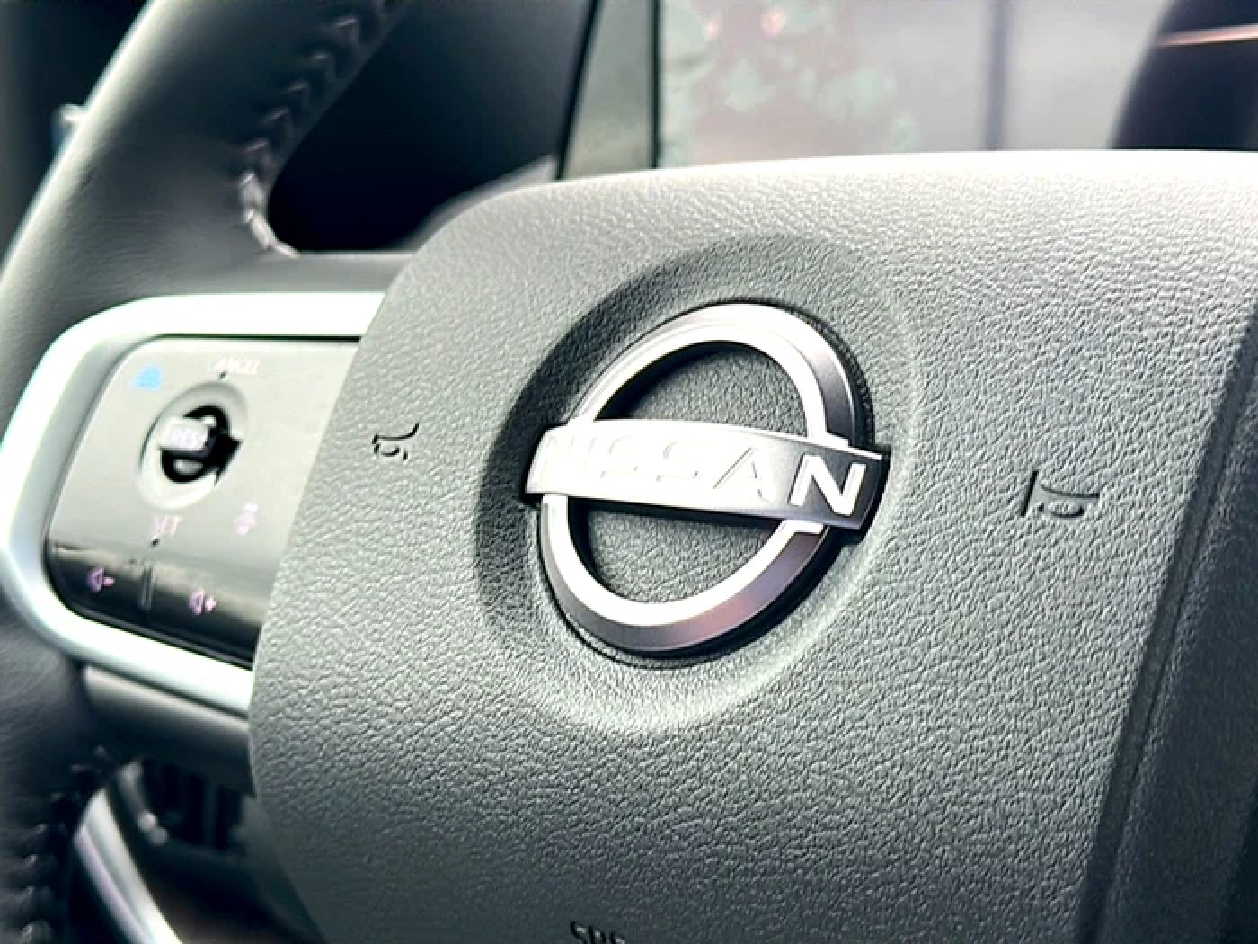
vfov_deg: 28.0
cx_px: 629
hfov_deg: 36.8
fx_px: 1890
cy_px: 472
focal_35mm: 52
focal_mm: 6.86
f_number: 1.78
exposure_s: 1/40
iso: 50
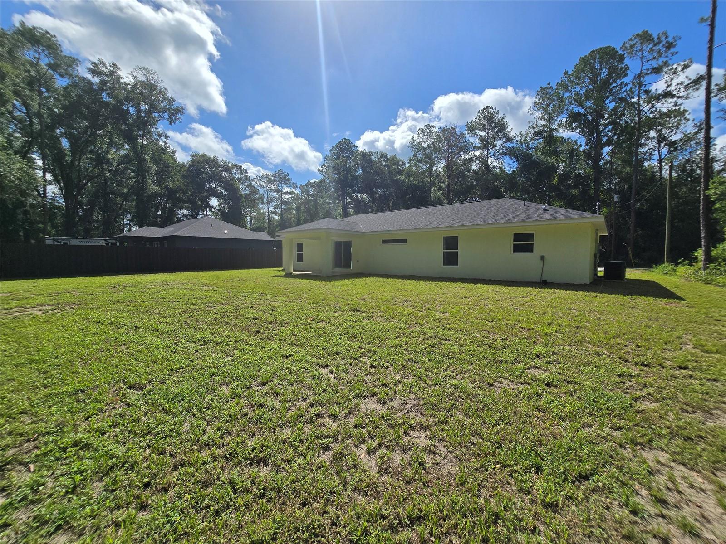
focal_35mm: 13
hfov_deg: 106.2
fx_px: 273
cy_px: 272
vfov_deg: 89.9
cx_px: 363
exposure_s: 1/5228
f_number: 2.2
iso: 50
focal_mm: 2.2
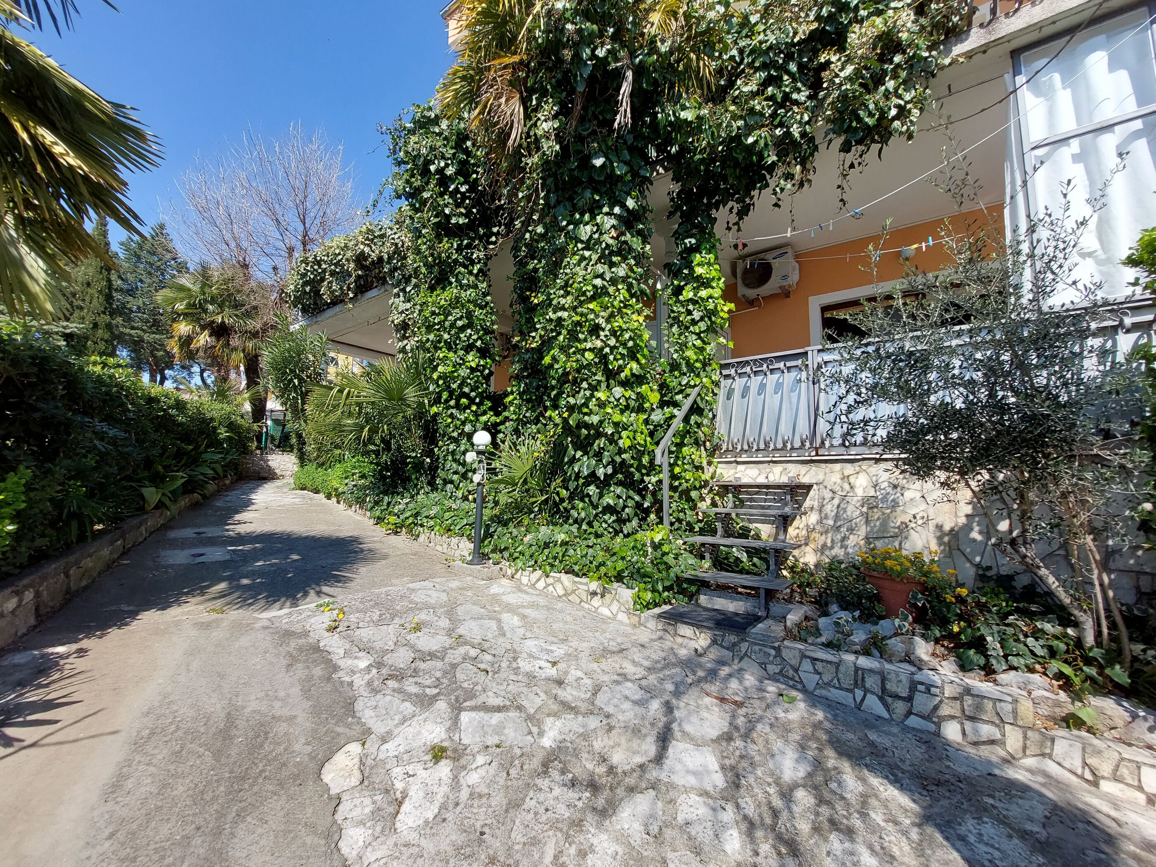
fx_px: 434
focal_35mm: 13
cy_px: 434
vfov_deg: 89.9
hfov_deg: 106.2
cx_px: 578
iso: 50
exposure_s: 1/997
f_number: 2.2
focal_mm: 1.74
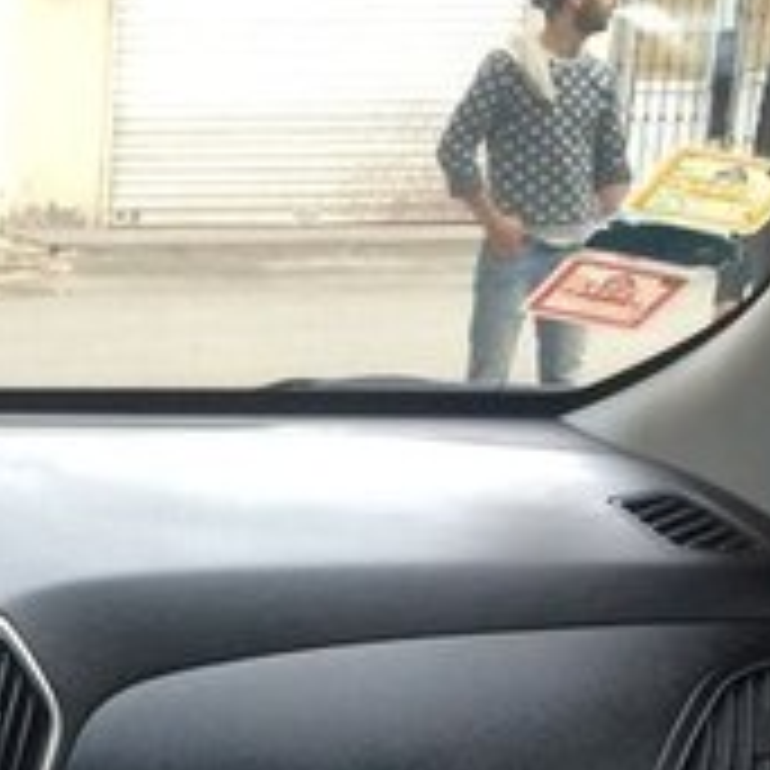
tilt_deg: -19.0
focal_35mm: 99
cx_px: -347
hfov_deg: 16.2
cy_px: 916
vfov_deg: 16.8
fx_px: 2491
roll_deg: +1.2
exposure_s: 1/33
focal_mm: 4.15
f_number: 2.2
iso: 125
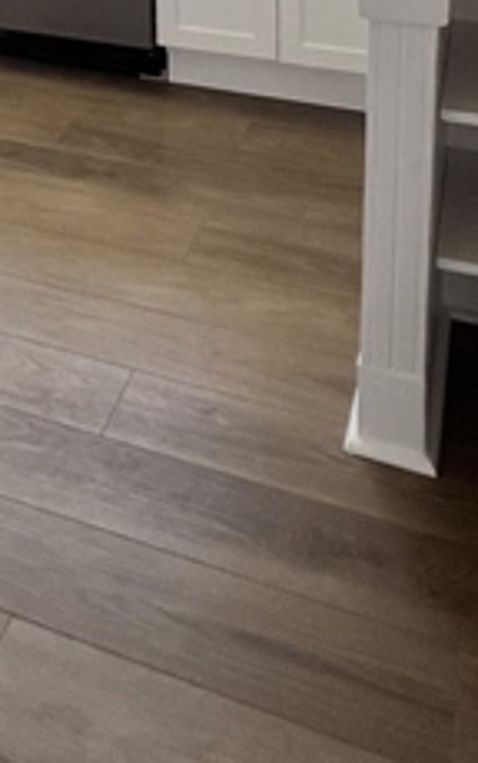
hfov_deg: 27.3
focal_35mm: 46
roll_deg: +1.5
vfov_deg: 33.1
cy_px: -209
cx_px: 80
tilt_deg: -8.9
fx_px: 958
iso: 50
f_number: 1.8
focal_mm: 1.57
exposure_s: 1/99
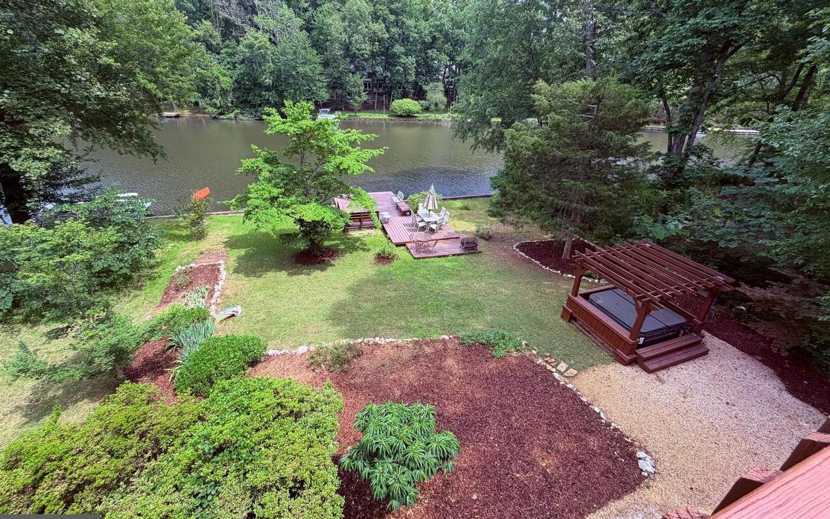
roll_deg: -2.1
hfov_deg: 101.5
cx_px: 418
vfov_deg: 74.6
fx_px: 339
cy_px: 233
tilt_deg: -24.4
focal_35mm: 15
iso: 50
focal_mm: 2.22
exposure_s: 1/403
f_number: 2.2
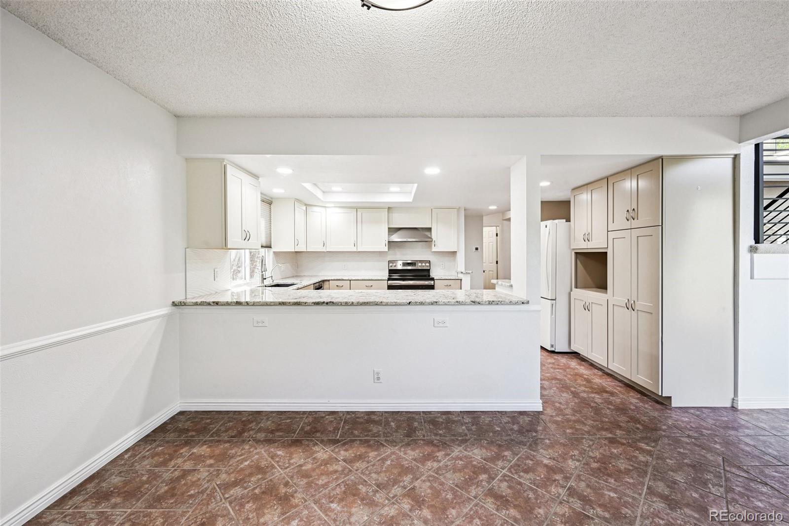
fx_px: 307
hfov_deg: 104.3
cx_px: 394
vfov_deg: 81.2
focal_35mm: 14
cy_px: 263
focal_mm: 14
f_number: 10
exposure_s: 1/13
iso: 400
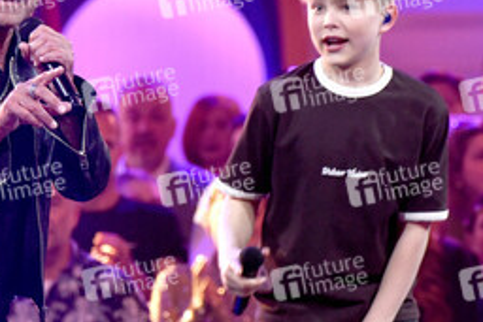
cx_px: 156
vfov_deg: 2.4
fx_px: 7558
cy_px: 137
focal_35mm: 563
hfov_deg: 3.7
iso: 3200
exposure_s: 1/100
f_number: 6.3
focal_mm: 320
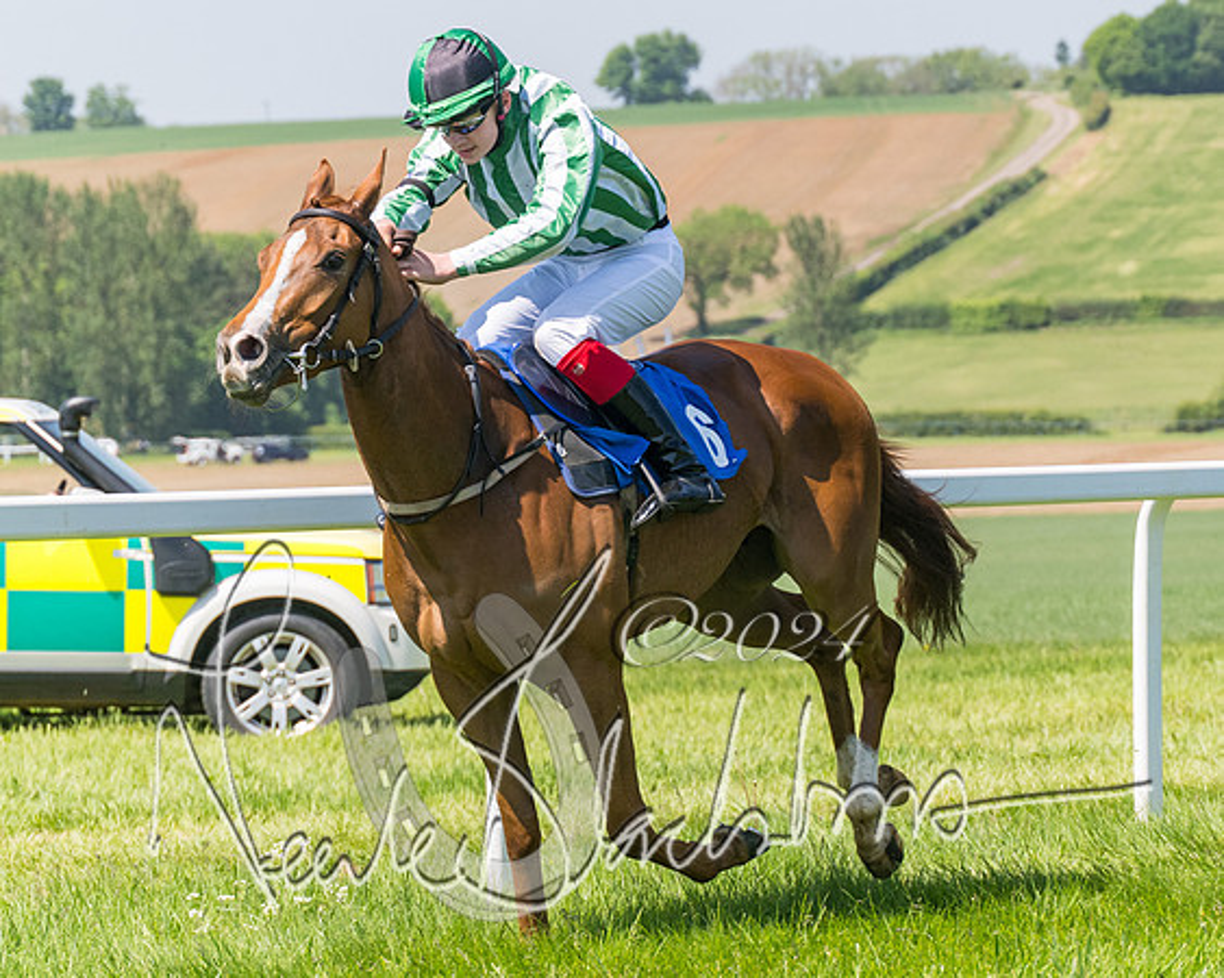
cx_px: 891
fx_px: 7268
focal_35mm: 201
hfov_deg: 9.6
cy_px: 465
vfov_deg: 7.7
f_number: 5
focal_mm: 98
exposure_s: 1/2500
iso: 400
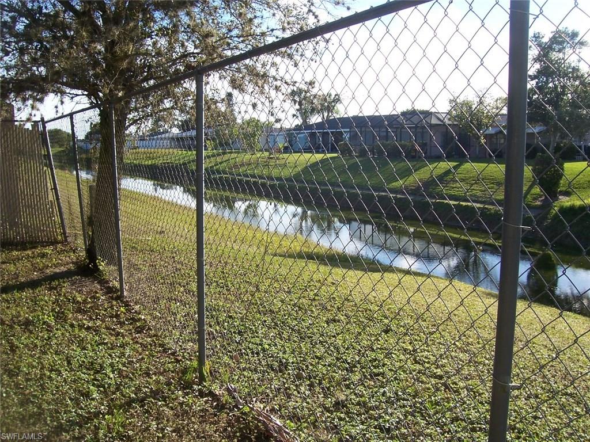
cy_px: 221
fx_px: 580
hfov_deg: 54.0
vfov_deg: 41.8
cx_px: 295
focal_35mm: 34
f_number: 5.6
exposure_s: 1/250
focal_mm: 5.6
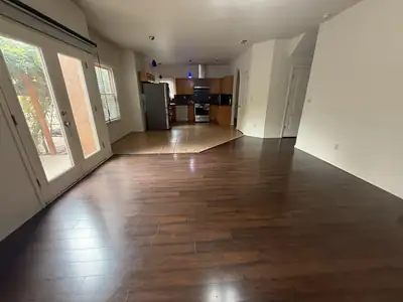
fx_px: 163
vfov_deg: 85.7
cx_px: 202
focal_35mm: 14
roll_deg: +0.0
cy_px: 151
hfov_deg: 102.1
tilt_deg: -18.3
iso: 400
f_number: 2.2
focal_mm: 2.22
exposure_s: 1/60
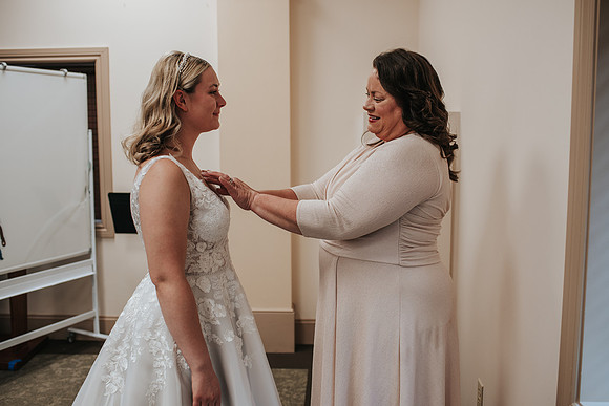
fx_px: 605
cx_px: 304
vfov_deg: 37.1
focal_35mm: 36
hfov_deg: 53.4
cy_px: 203
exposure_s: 1/125
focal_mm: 35
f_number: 2.8
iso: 400
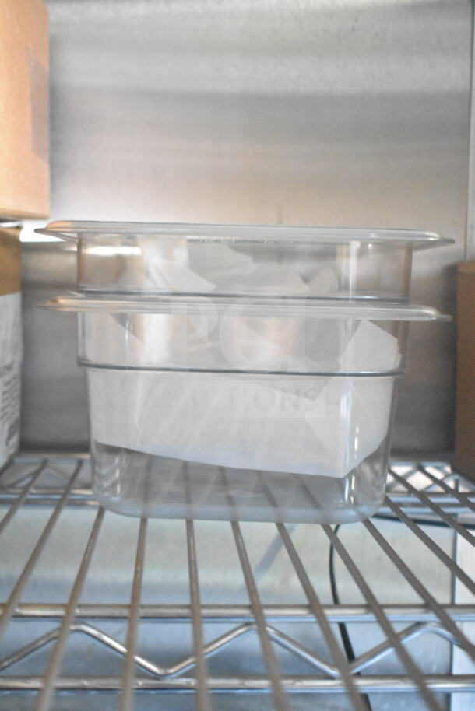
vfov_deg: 43.6
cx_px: 238
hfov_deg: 29.9
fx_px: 890
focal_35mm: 45
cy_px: 356
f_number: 4.2
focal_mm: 30
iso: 12800
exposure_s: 1/50
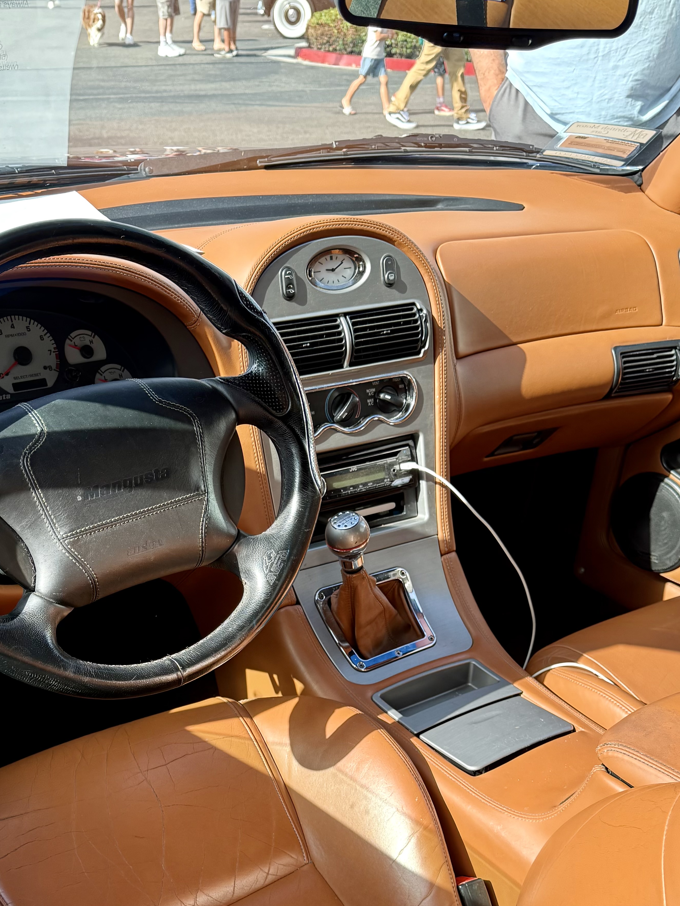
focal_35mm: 39
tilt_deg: -35.0
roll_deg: -3.9
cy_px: 691
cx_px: 287
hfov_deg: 36.7
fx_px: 1022
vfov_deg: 46.0
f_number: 1.78
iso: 100
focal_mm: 6.76
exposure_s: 1/243
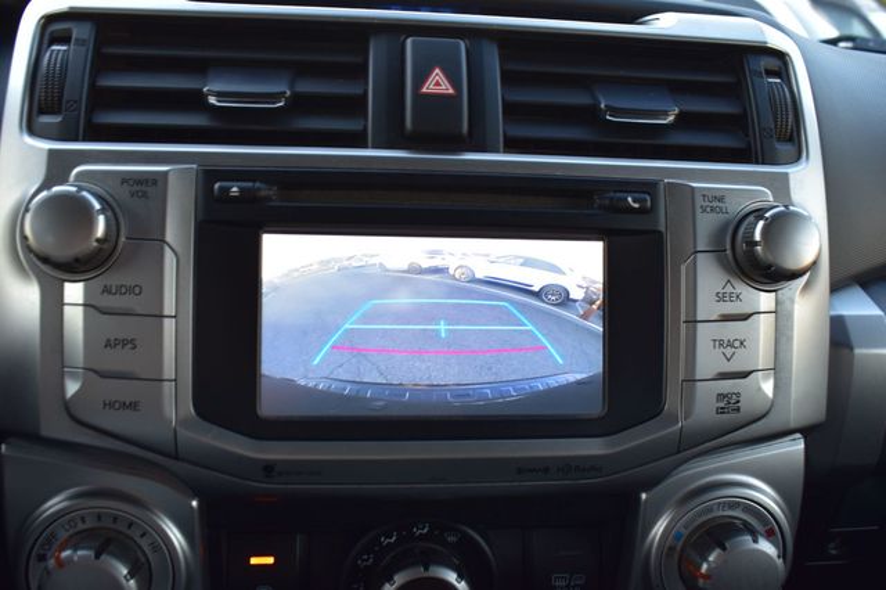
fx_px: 849
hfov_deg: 55.1
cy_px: 295
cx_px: 443
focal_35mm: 34
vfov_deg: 38.3
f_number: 6.3
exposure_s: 1/20
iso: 400
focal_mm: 23
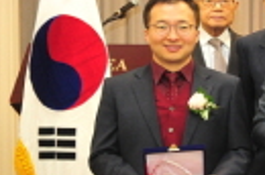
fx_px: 1138
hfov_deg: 11.3
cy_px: 68
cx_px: 616
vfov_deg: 8.8
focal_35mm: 155
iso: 2000
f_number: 4
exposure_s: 1/80
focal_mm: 31
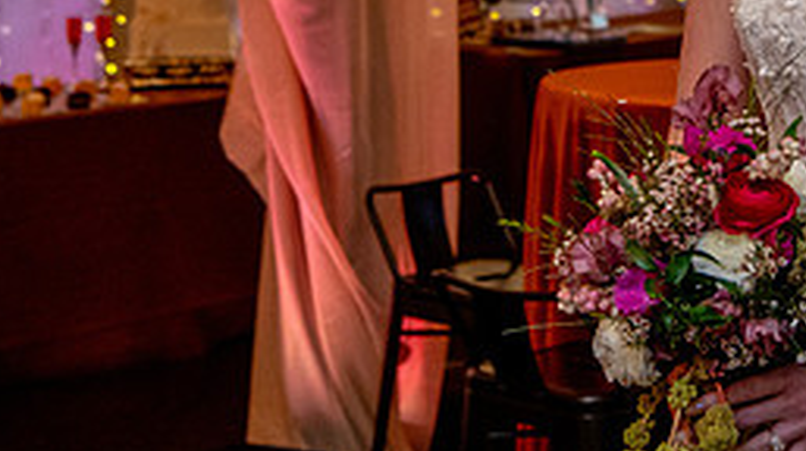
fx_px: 2349
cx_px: 579
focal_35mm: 110
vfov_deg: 10.7
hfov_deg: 19.4
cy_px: -126
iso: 2500
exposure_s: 1/160
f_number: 4.5
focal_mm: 36
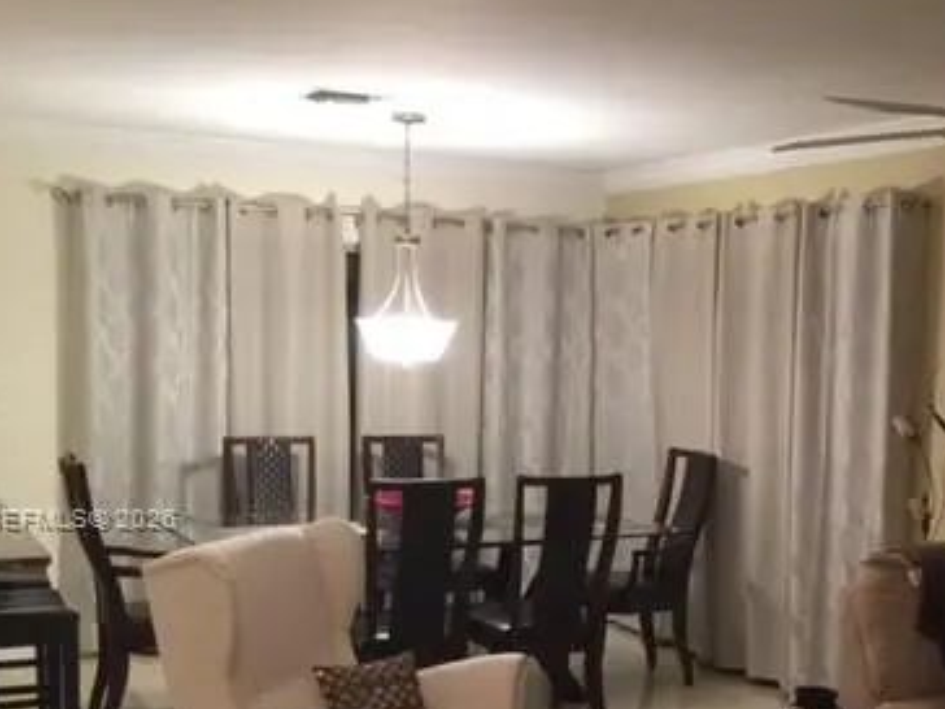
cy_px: 519
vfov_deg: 28.2
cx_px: 652
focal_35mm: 51
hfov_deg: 37.0
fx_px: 1392
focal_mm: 4.15
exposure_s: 1/15
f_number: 2.2
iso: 125
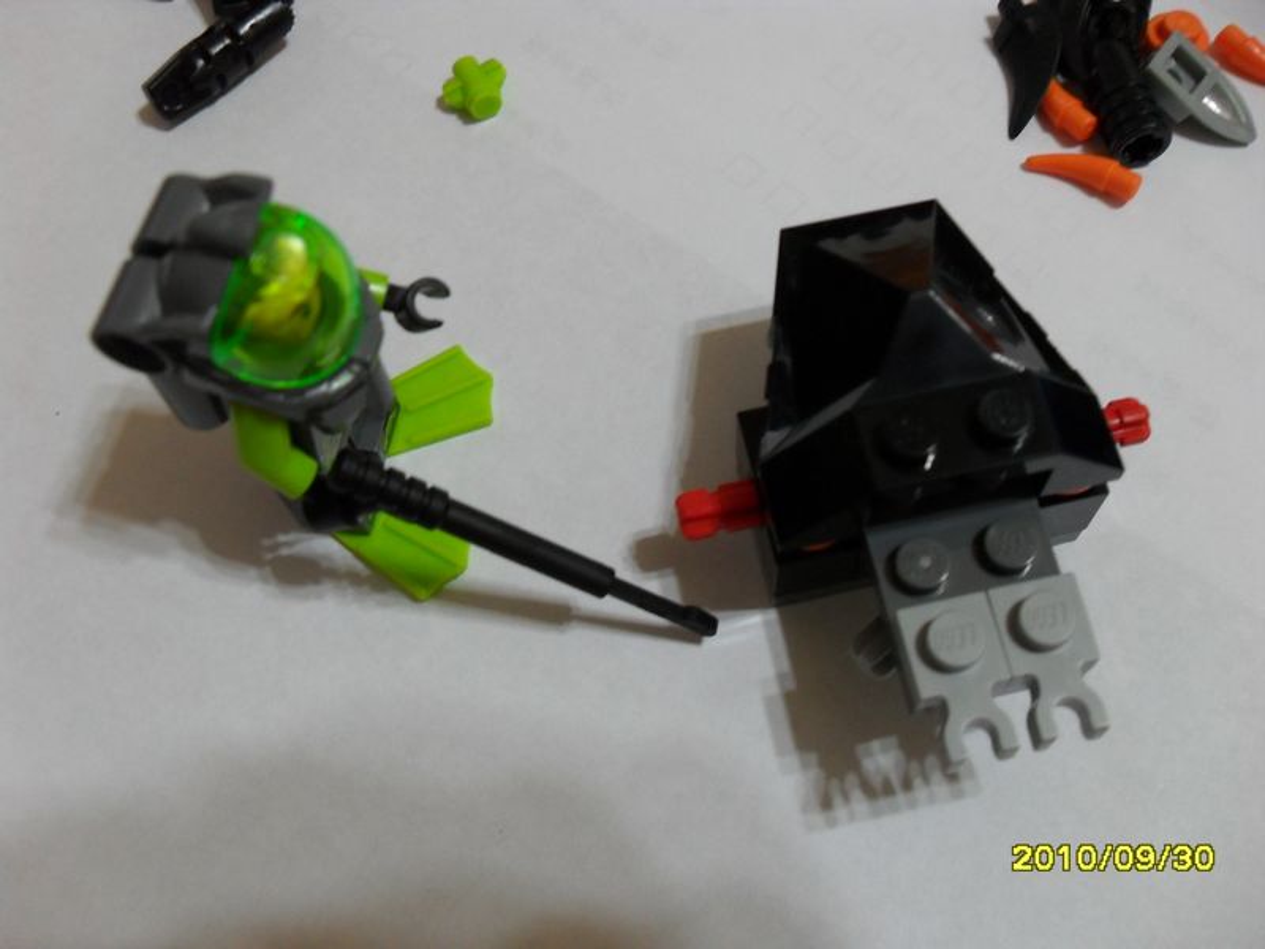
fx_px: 1279
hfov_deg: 52.6
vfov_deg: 40.7
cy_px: 474
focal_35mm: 35
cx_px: 632
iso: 200
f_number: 2.8
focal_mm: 6.2
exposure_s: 1/30
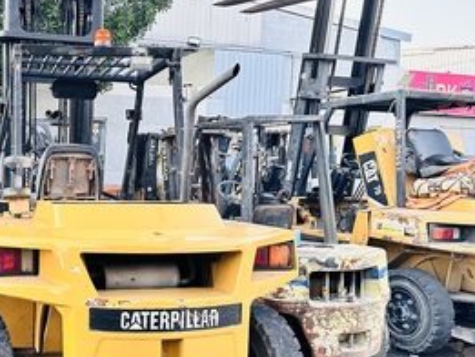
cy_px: 203
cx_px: 77
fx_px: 577
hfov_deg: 42.2
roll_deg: -2.0
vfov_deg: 34.3
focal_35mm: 42
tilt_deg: -4.8
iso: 640
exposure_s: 1/60
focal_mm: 6.86
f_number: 1.78
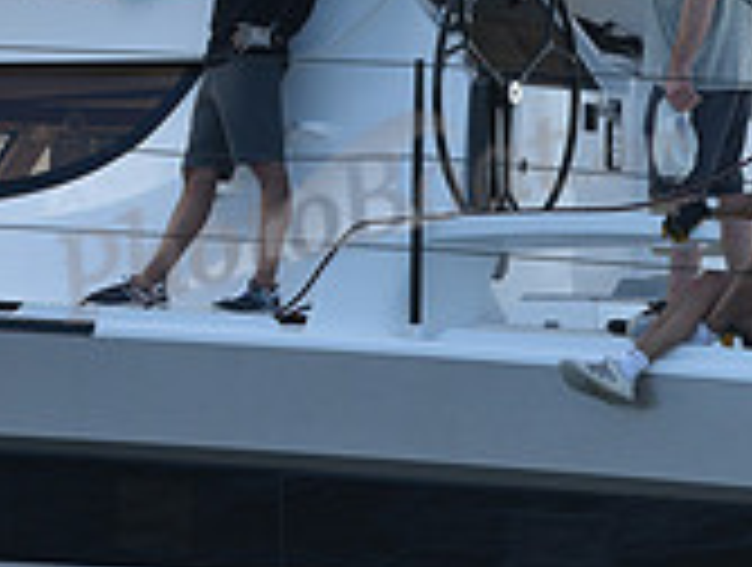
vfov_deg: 5.0
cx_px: 928
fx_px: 6531
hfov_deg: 6.5
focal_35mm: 300
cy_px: 376
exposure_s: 1/1250
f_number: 5
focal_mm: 90
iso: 250
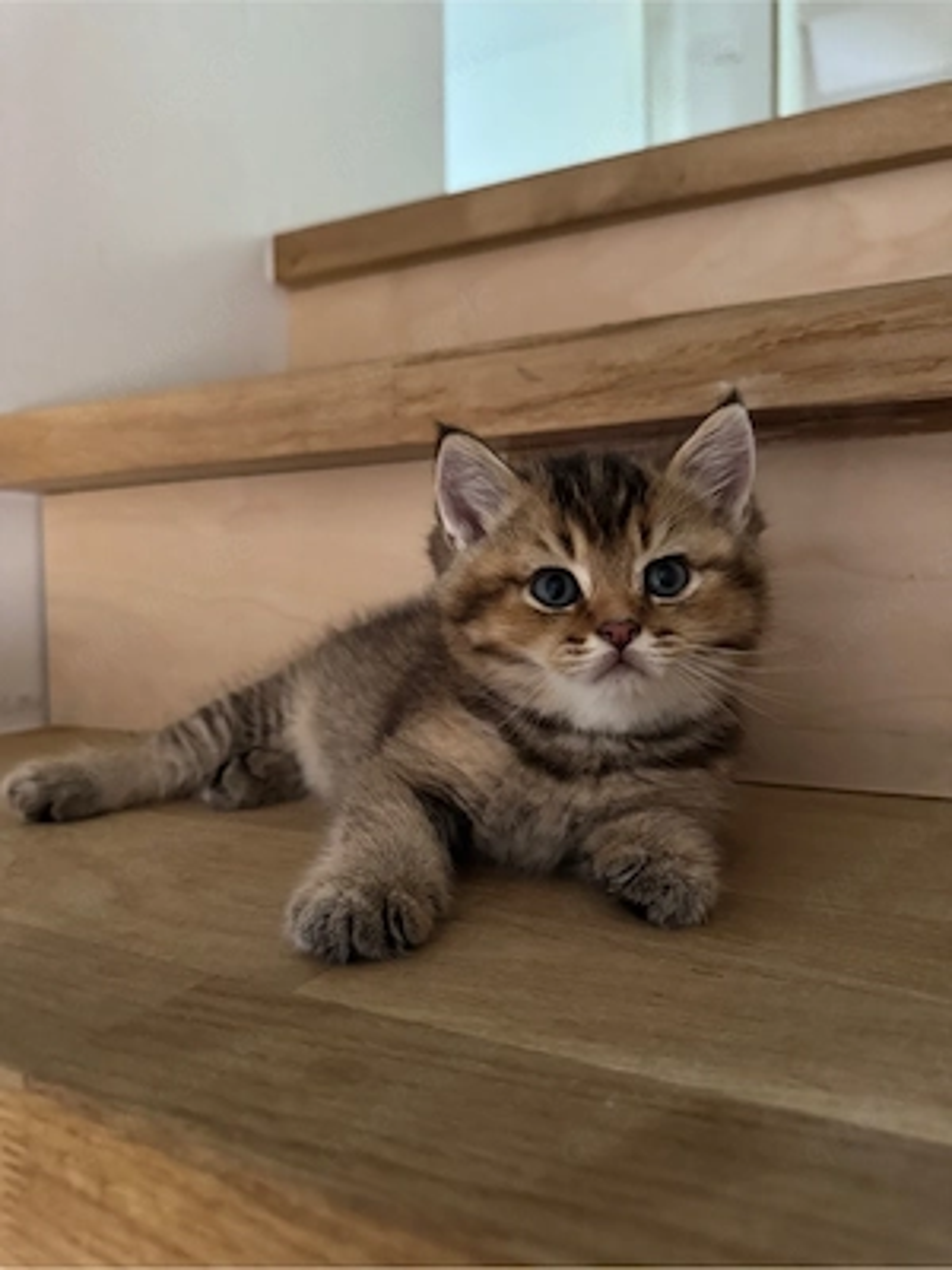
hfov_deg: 56.8
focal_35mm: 24
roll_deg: +0.5
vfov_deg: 71.6
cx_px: 476
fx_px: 880
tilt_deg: -3.4
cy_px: 635
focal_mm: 6.76
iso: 1000
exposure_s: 1/37
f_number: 1.78
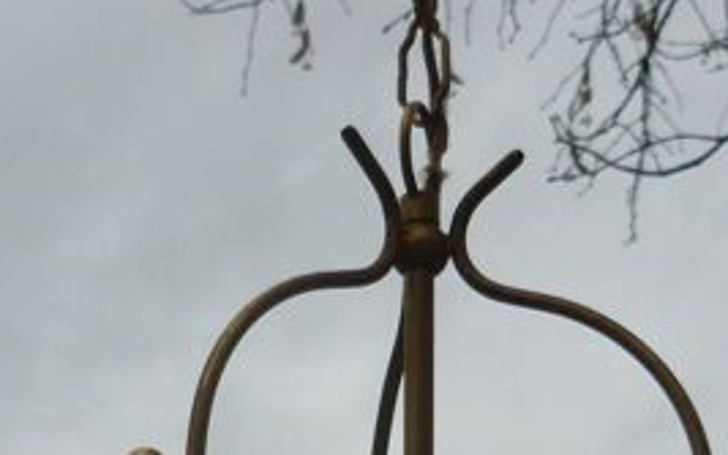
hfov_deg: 19.8
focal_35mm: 105
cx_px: 436
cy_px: 564
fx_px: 2084
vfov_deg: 12.2
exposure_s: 1/250
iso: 100
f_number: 2.8
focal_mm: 5.5
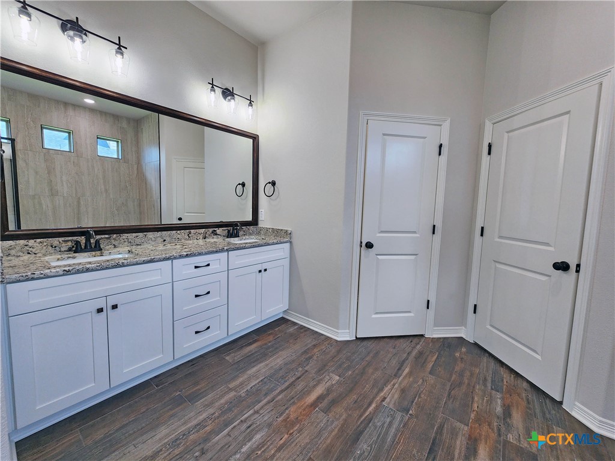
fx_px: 231
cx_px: 308
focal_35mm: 13
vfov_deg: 89.9
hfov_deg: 106.2
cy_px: 230
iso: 64
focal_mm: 2.2
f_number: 2.2
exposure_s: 1/60
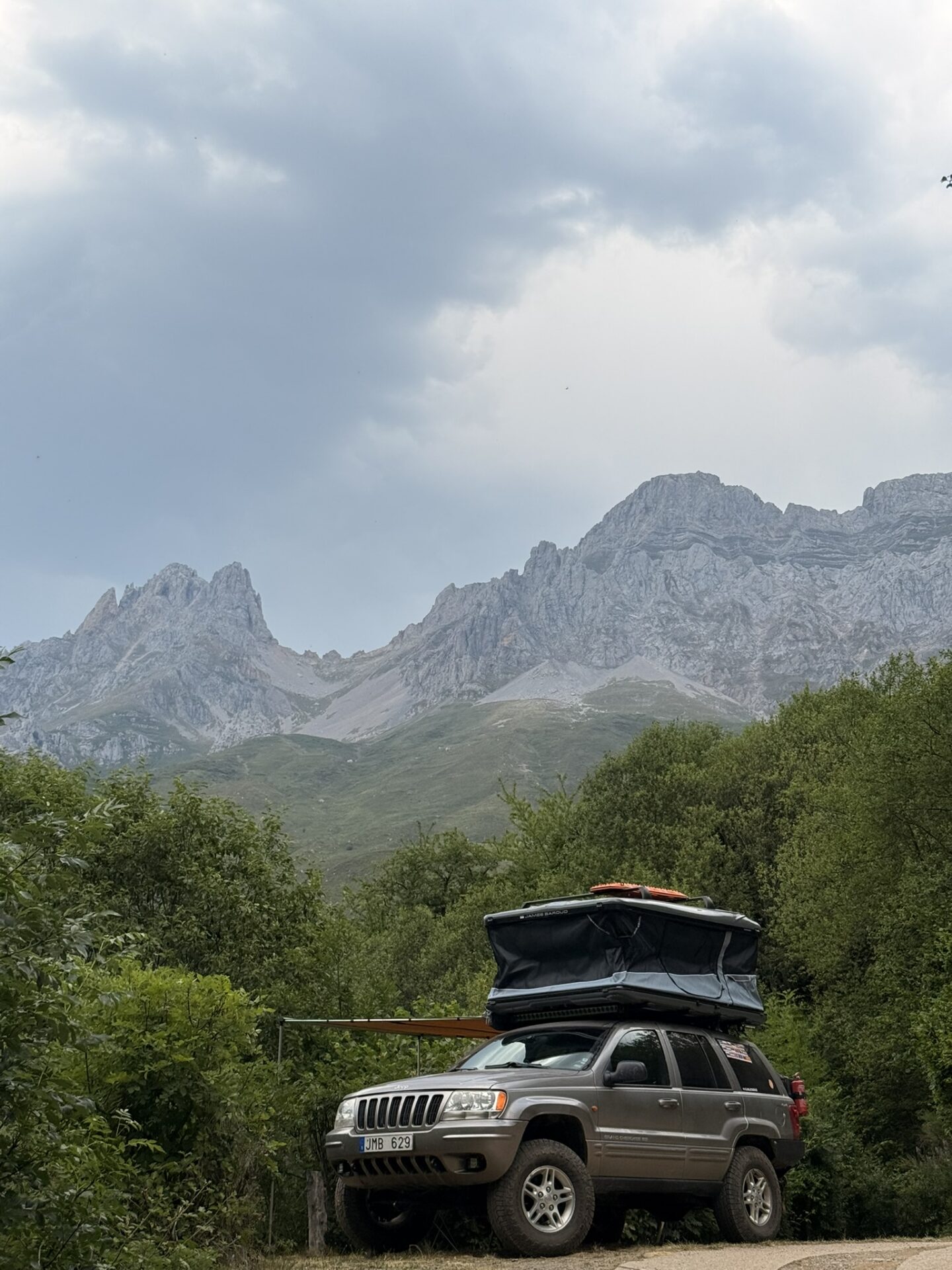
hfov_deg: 30.3
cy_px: 635
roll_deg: -1.5
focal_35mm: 48
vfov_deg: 39.7
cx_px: 476
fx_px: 1760
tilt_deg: +19.6
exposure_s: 1/4098
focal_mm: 6.76
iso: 64
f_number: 1.78
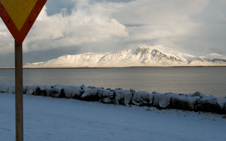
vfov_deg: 22.7
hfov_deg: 35.6
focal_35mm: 57
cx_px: 136
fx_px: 351
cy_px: 48
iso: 200
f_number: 8
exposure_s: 1/400
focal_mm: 34
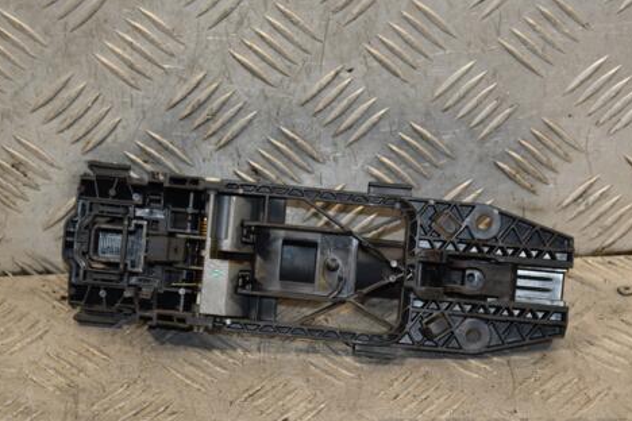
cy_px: 259
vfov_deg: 10.8
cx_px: 352
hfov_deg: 16.1
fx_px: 2229
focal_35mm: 127
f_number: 5.3
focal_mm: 66
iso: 800
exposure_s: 1/160
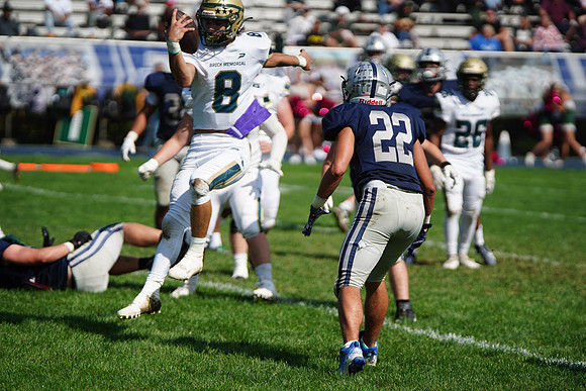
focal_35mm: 221
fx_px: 3598
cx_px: 293
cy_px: 196
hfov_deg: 9.3
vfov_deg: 6.2
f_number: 2.8
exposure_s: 1/6400
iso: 400
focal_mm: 221
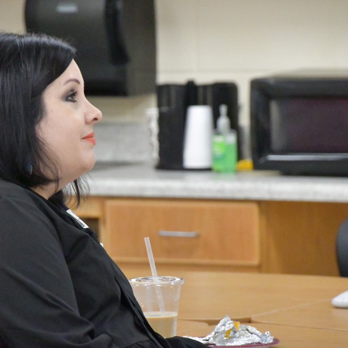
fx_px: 3708
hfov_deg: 5.4
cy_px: 174
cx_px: 150
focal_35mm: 326
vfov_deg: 5.4
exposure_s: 1/800
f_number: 7.1
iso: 20000
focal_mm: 170
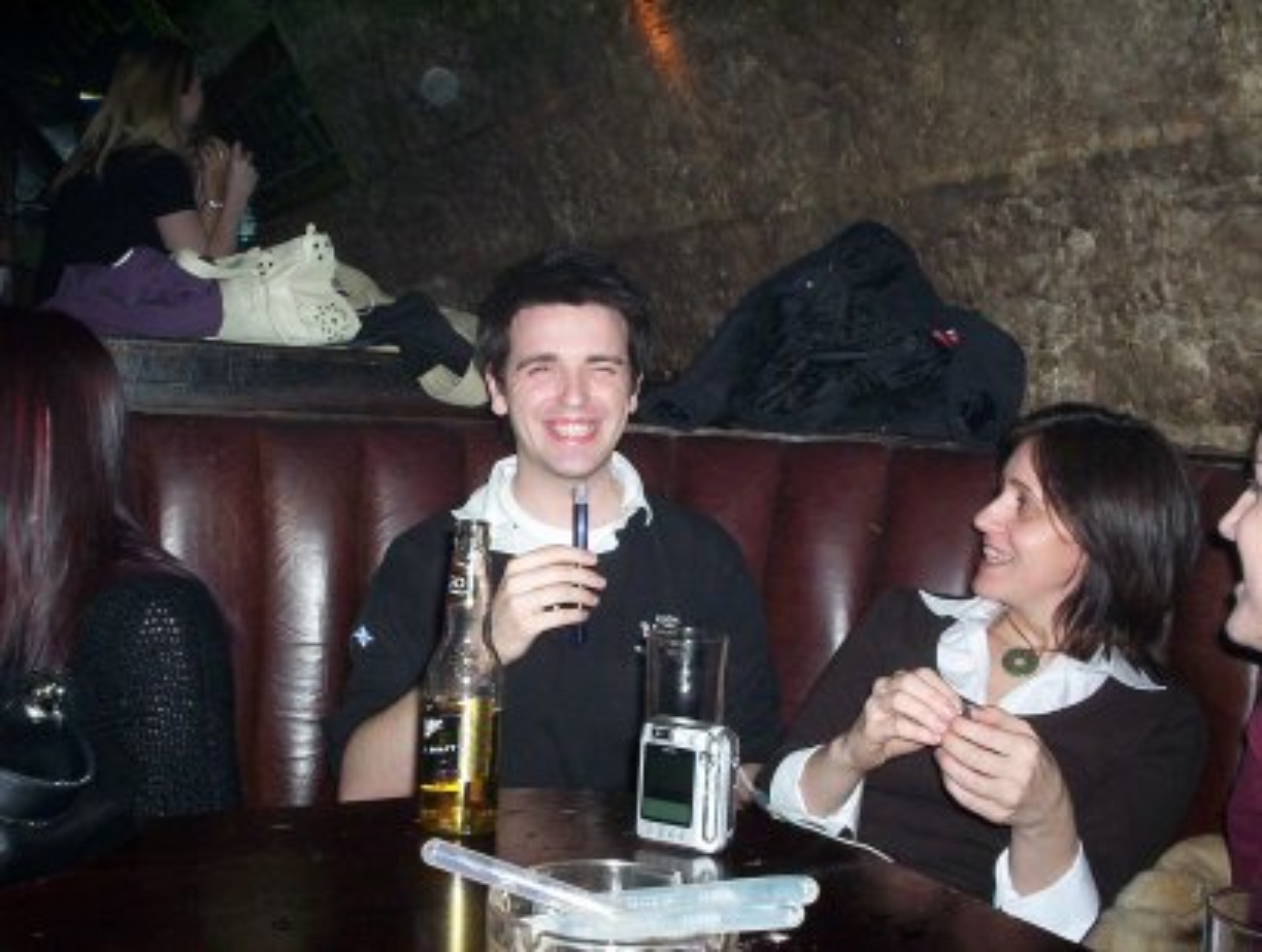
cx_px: 631
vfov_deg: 37.9
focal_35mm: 38
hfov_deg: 48.9
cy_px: 476
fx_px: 1389
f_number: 4.5
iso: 140
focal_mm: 4.99
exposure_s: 1/60
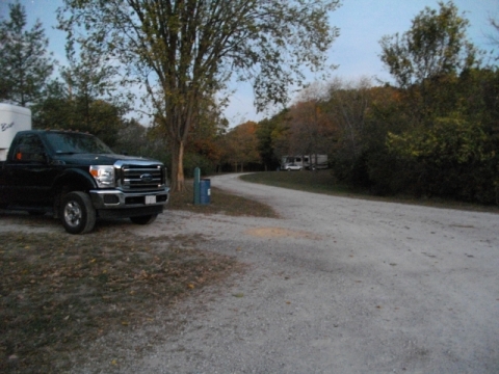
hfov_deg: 56.8
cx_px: 250
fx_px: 461
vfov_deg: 44.2
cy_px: 187
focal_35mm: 32
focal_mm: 5.7
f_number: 2.9
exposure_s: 1/6
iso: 800
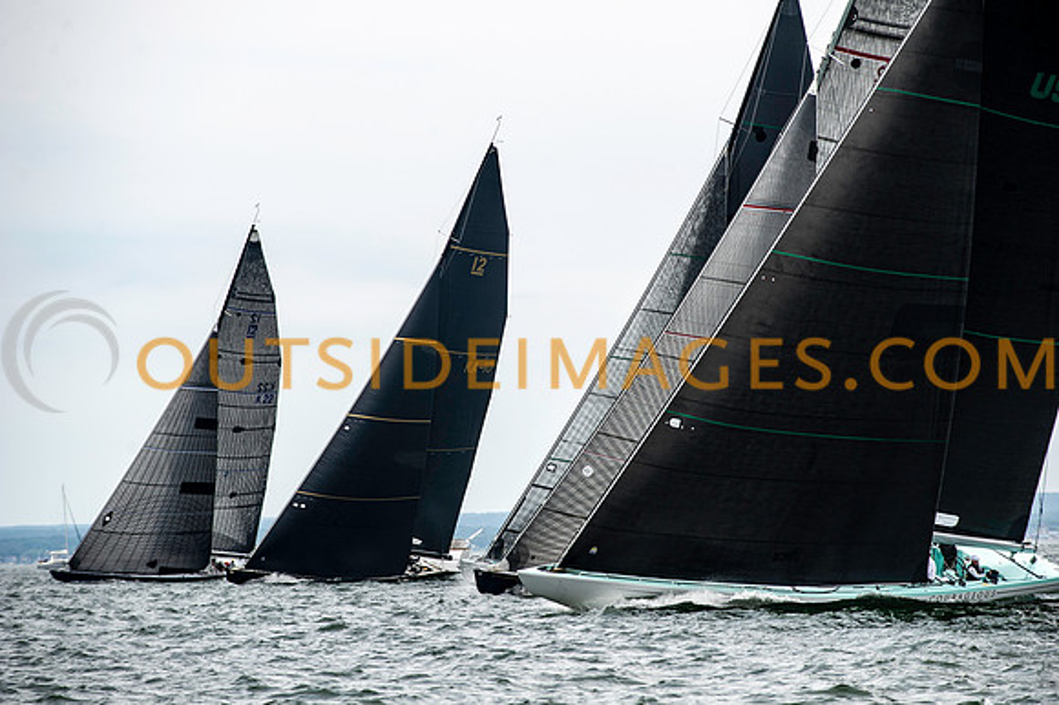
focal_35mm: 200
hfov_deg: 10.3
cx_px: 530
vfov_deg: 6.9
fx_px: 5880
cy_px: 352
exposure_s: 1/1250
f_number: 5.6
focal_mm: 200
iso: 320
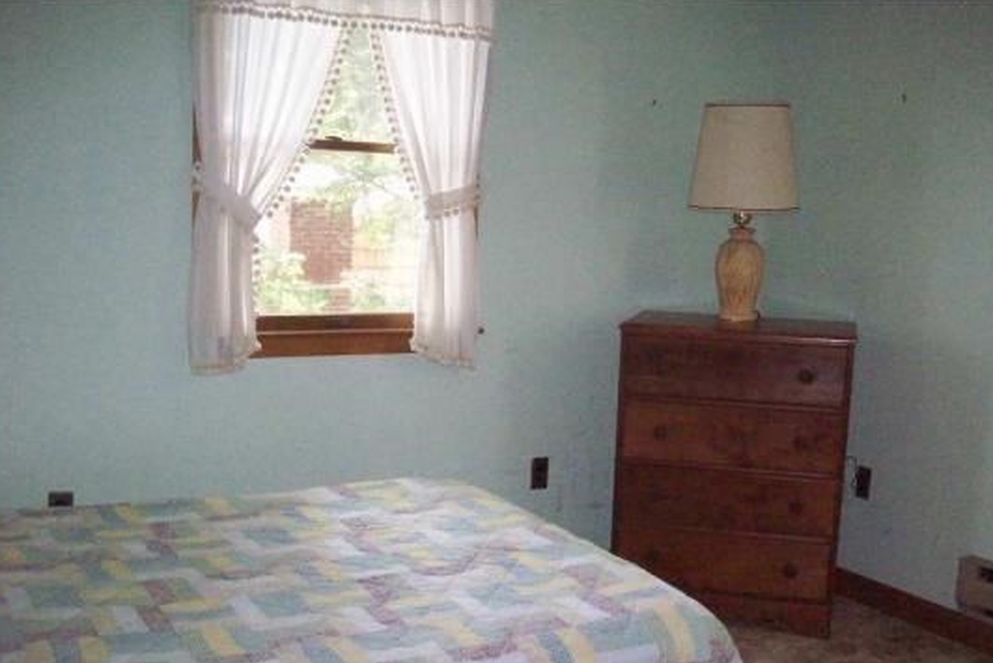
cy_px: 400
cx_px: 523
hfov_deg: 46.4
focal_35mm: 42
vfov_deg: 31.8
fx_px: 1159
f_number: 2.8
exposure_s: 1/128
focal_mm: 6.2
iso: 800
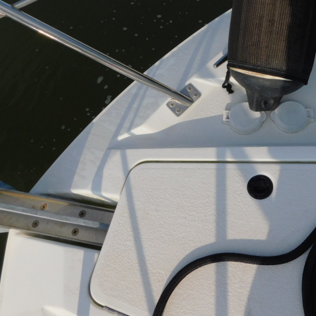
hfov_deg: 45.8
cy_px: 120
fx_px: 351
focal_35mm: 34
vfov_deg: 48.0
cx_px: 255
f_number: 6
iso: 125
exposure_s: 1/800
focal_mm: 4
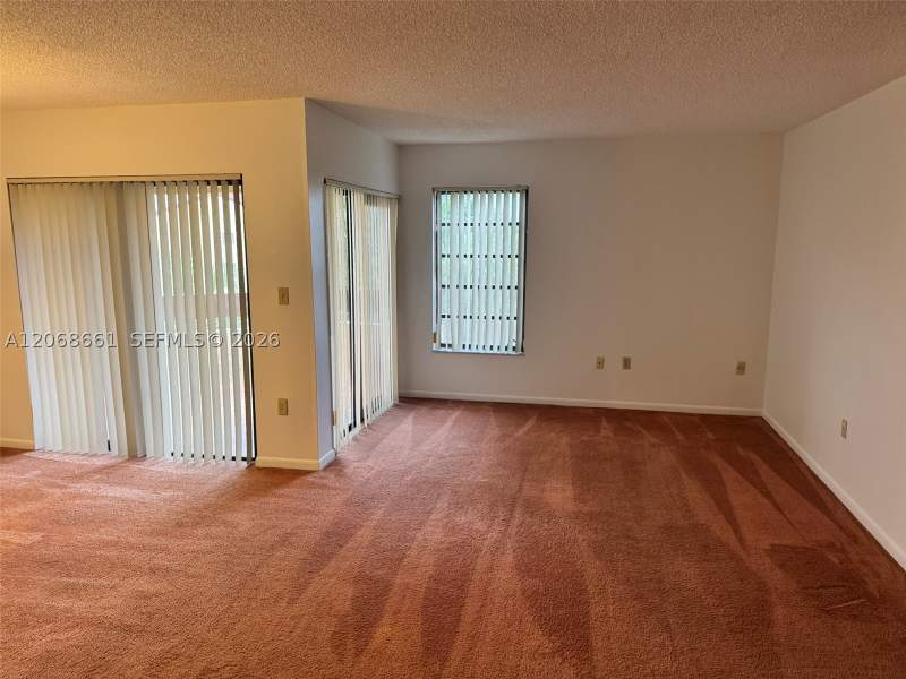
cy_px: 340
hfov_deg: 71.6
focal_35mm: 24
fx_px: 628
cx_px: 453
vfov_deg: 56.8
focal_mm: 6.76
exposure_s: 1/60
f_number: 1.78
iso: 160
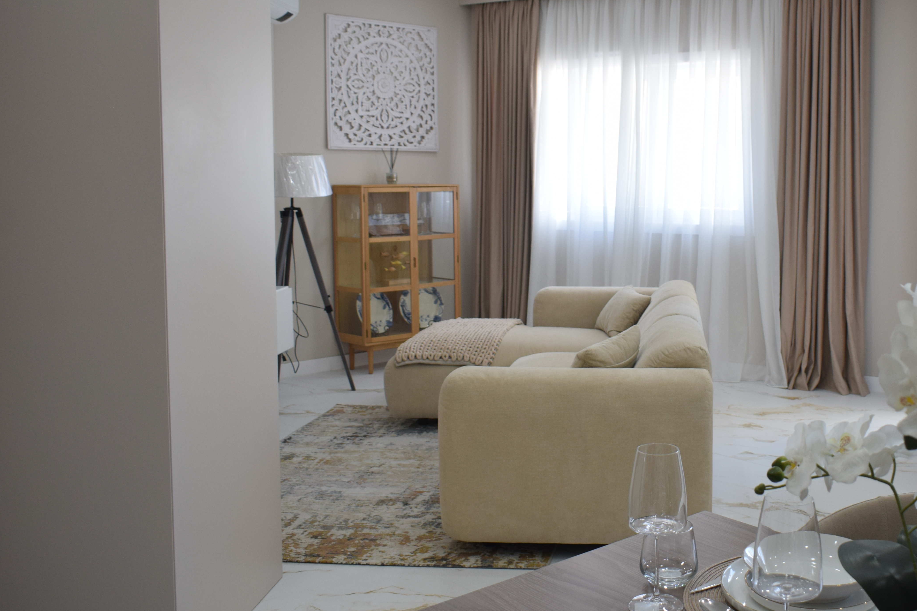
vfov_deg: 34.1
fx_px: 993
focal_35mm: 39
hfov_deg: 48.4
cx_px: 639
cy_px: 247
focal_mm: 18
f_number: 5
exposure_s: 1/100
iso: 400
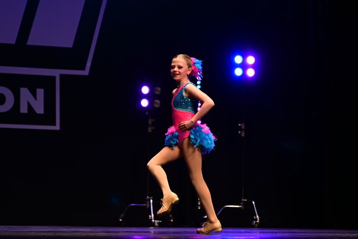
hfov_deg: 19.5
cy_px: 120
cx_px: 179
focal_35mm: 105
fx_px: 1044
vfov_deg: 13.0
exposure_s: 1/1000
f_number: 2.8
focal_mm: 70
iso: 1600
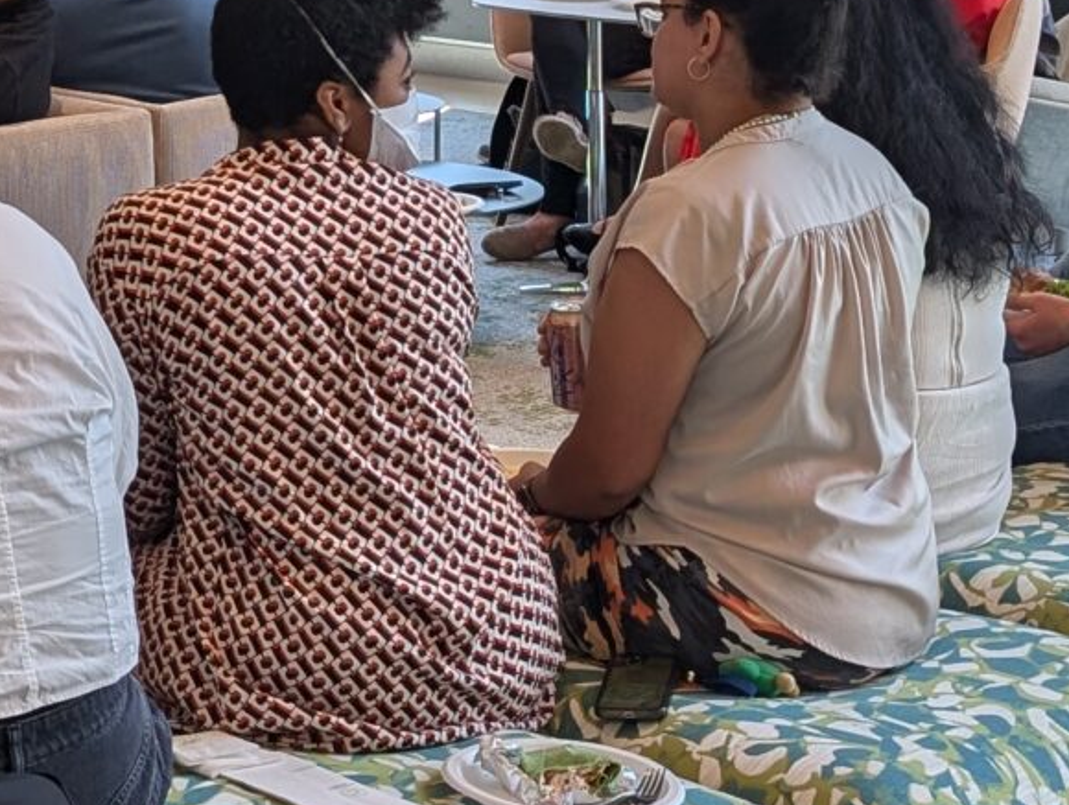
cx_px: -184
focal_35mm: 106
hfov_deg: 17.7
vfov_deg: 13.5
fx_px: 3279
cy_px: -256
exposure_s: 1/46.7
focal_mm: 6.9
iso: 19
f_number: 1.68
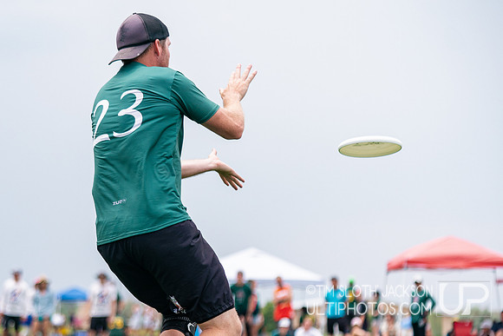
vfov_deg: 9.8
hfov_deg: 14.5
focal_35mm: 140
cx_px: 119
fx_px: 1962
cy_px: 274
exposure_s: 1/5000
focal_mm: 86
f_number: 2.8
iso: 640
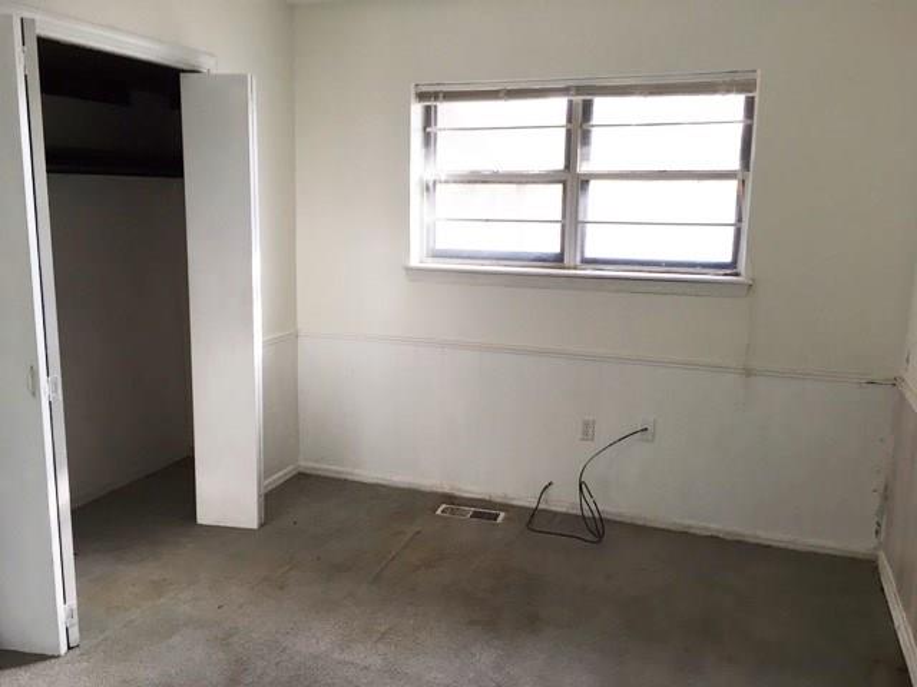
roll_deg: -2.3
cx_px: 458
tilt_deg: -11.6
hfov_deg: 61.7
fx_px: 768
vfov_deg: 48.2
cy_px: 344
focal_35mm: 29
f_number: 2.2
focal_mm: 4.15
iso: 50
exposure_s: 1/30
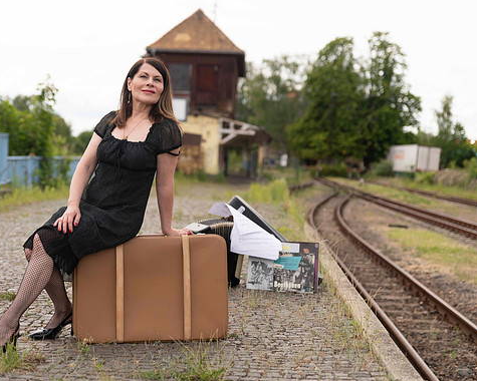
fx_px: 1002
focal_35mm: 71
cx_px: 188
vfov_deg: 21.6
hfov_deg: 26.7
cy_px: 192
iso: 64
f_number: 2.8
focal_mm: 62
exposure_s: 1/640
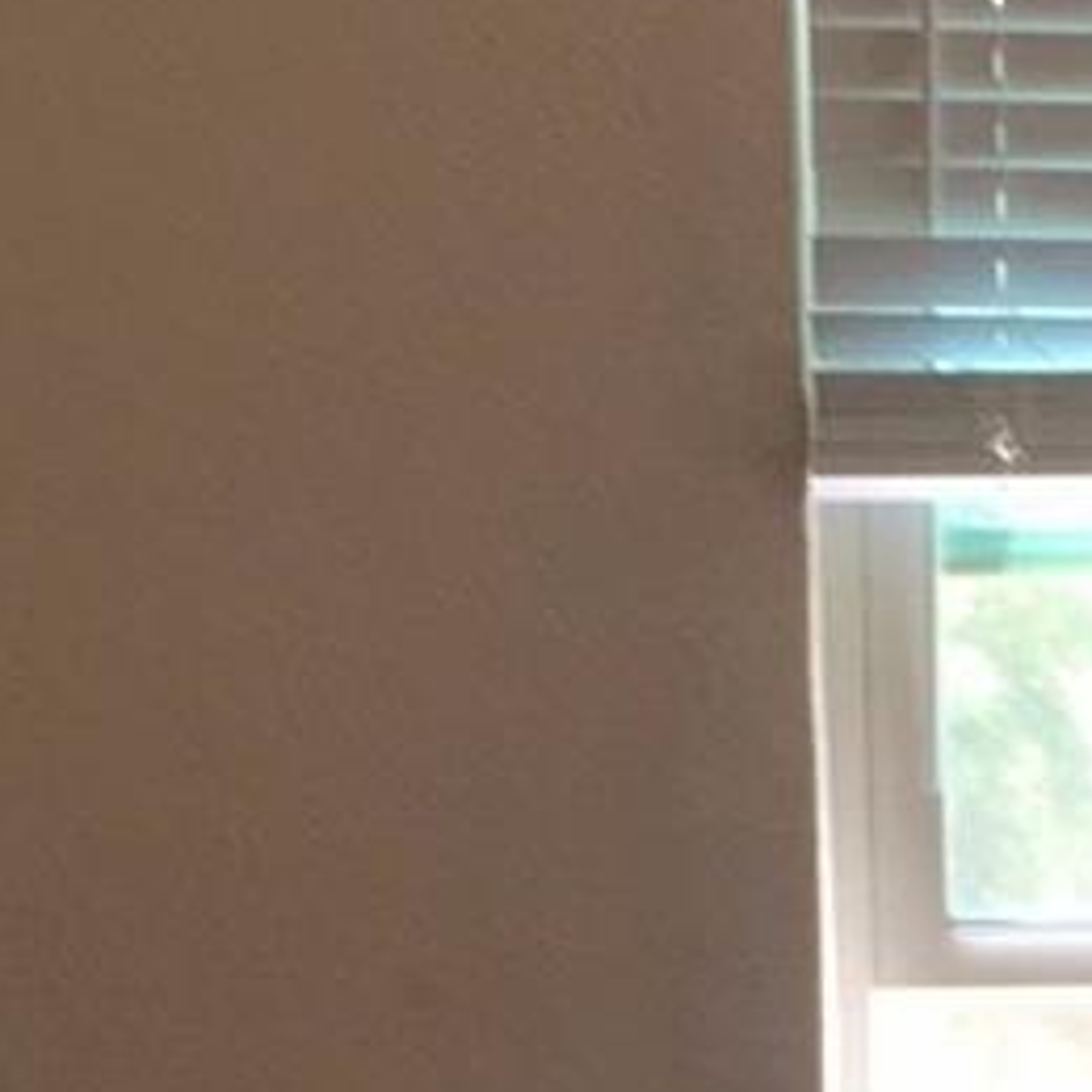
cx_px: 1907
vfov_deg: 8.7
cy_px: 1449
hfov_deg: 8.6
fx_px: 7031
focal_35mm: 197
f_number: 2.2
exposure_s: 1/40
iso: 25
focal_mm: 4.15
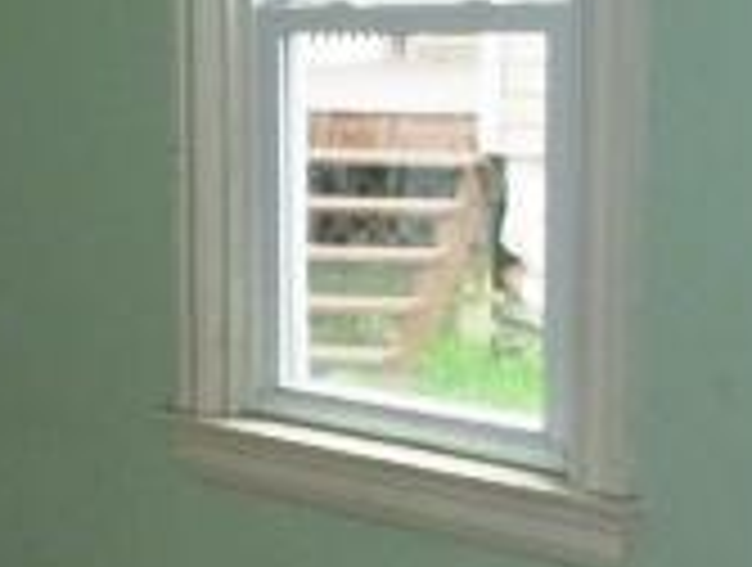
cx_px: -194
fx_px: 2329
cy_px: 387
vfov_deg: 13.9
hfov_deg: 17.3
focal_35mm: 107
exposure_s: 1/30
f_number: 3.3
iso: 250
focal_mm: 5
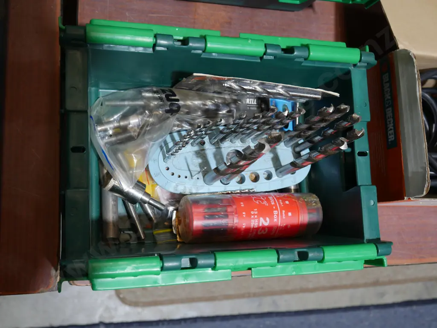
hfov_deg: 51.3
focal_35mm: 36
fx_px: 455
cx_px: 218
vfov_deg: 39.7
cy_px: 164
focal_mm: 18
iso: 320
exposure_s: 1/60
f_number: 4
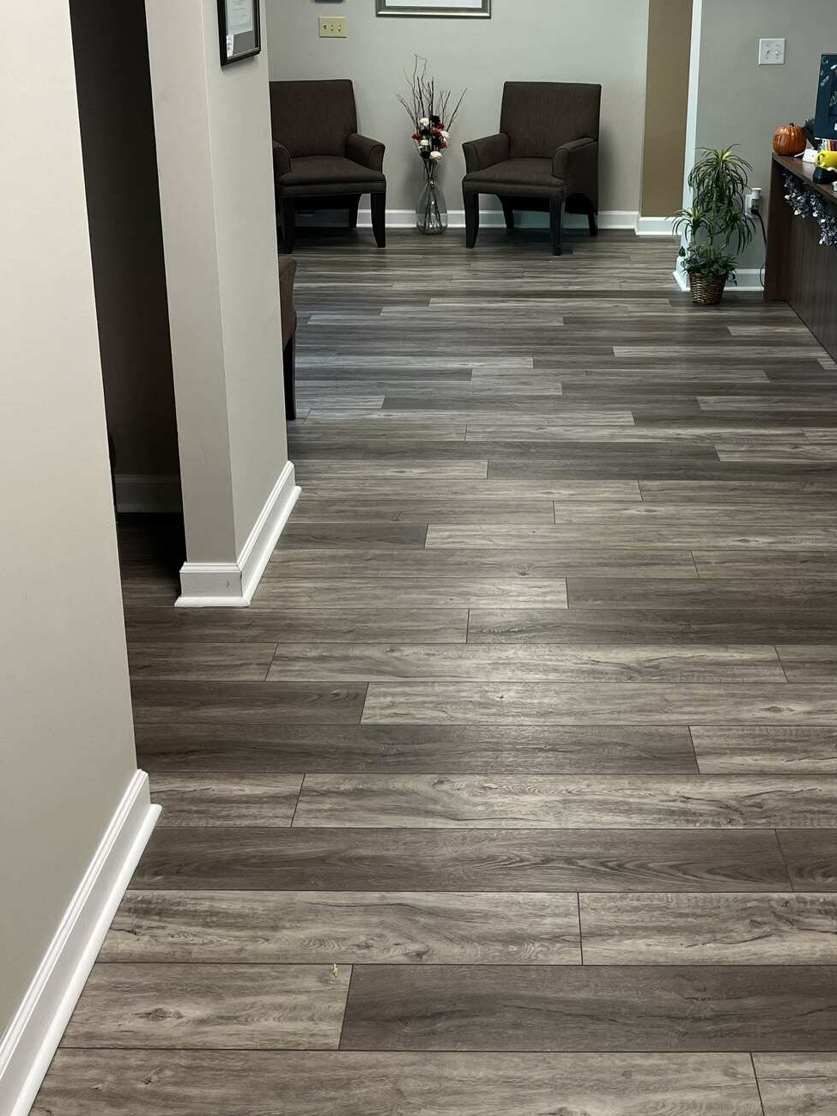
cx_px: 513
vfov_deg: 46.1
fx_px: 1290
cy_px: 372
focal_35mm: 40
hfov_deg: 35.8
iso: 80
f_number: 1.6
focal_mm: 5.1
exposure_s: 1/64
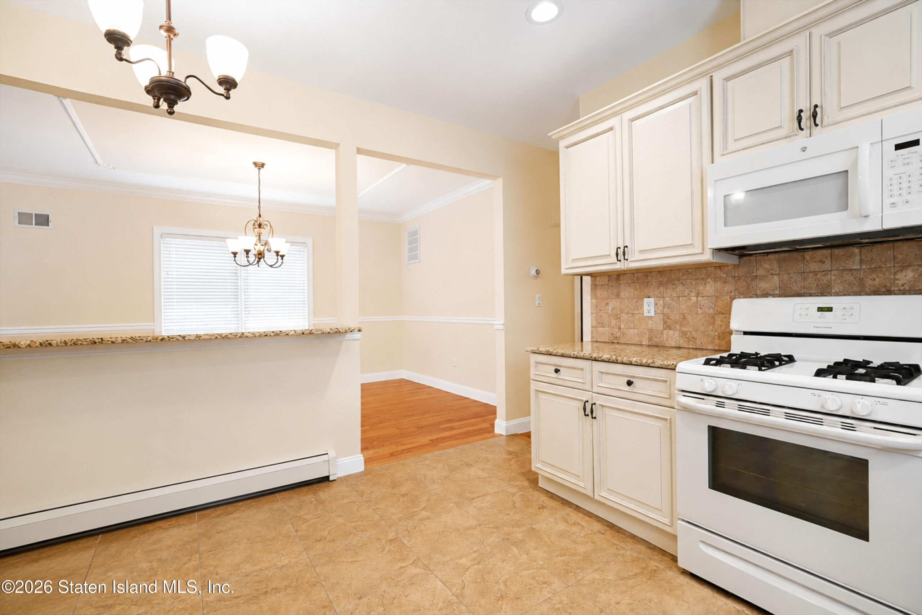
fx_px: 410
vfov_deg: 73.8
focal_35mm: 16
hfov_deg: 96.7
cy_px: 308
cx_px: 461
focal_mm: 16
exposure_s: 1/13
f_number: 4
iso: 64
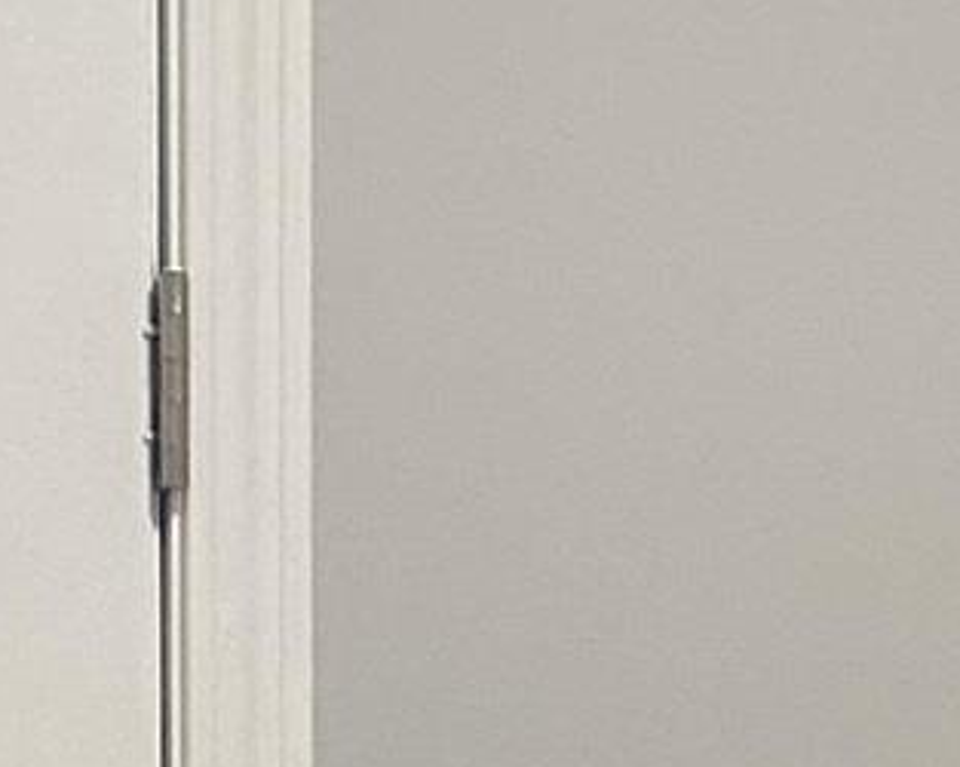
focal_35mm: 187
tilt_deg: -4.5
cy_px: 1617
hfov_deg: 9.2
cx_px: 2316
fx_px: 5310
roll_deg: -1.6
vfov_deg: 7.8
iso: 100
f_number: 1.8
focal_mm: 4.25
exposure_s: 1/60
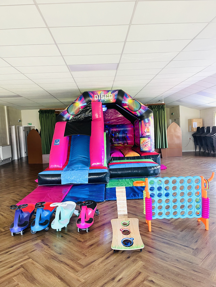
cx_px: 108
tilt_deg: -2.8
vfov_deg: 69.4
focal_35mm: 25
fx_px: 208
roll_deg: +2.8
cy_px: 144
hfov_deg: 54.9
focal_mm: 5.1
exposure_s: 1/50
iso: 320
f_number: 1.6
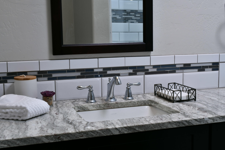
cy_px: 75
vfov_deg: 27.0
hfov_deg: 39.6
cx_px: 112
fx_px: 312
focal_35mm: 50
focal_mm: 50
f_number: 11
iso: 640
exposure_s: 1/50
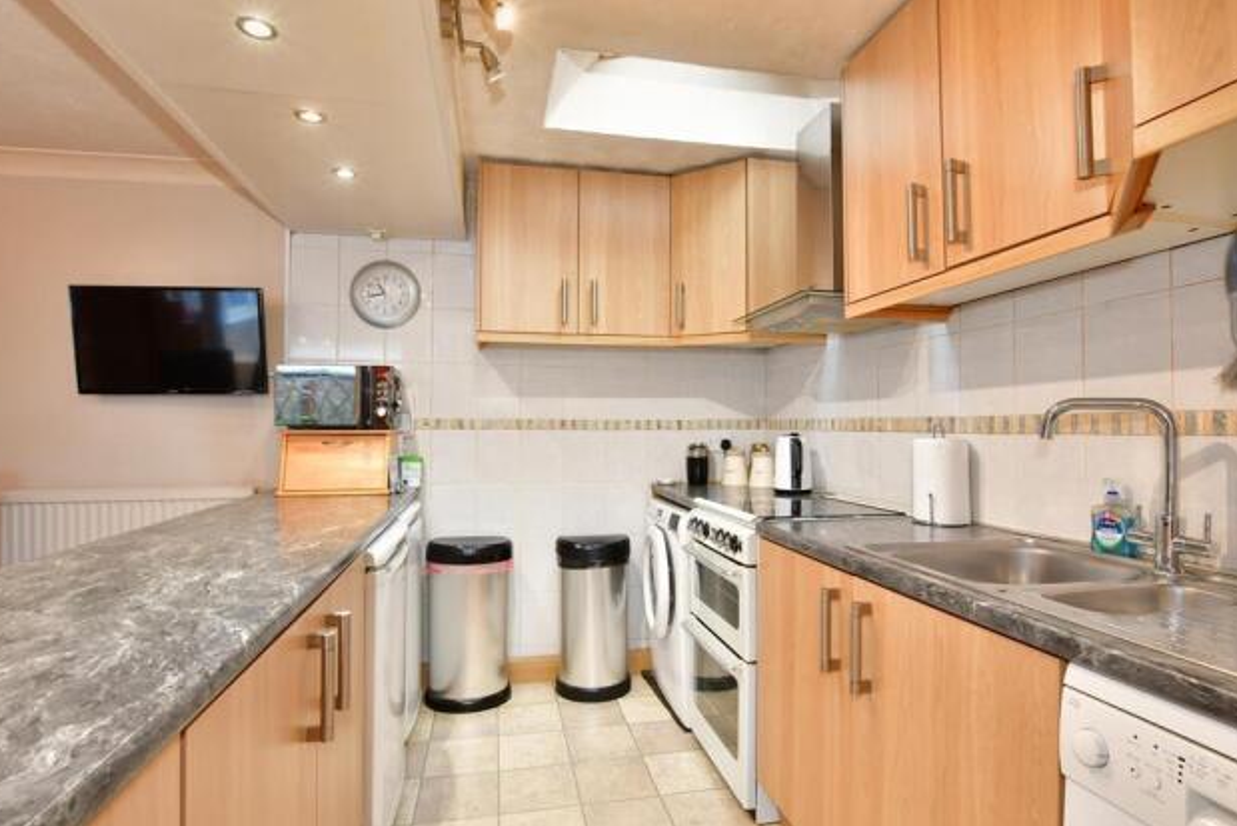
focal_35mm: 18
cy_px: 403
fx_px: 619
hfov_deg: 90.0
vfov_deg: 67.4
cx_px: 625
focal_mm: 11.5
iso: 500
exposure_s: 1/60
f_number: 6.3
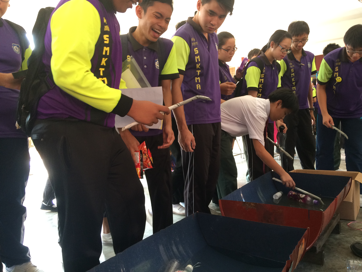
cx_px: 181
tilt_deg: -4.1
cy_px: 136
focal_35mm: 29
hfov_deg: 61.7
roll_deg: +3.5
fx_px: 303
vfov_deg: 48.2
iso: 50
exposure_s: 1/33
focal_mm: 4.15
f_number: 2.2
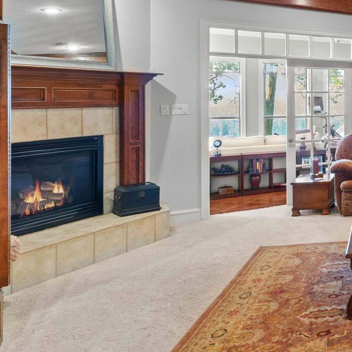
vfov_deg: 43.7
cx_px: 478
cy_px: 95
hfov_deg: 31.9
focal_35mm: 37
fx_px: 426
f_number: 8
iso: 320
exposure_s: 1.6
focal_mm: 10
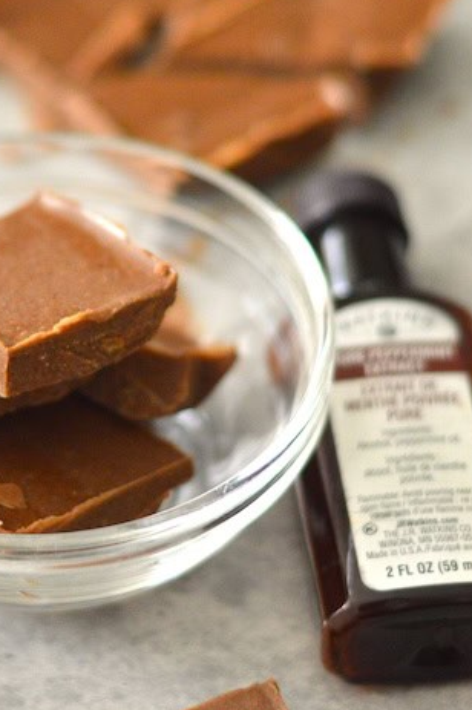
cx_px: 72
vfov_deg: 14.0
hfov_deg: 9.4
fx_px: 2875
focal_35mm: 146
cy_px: 253
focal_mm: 50
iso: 1600
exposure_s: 1/500
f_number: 2.2
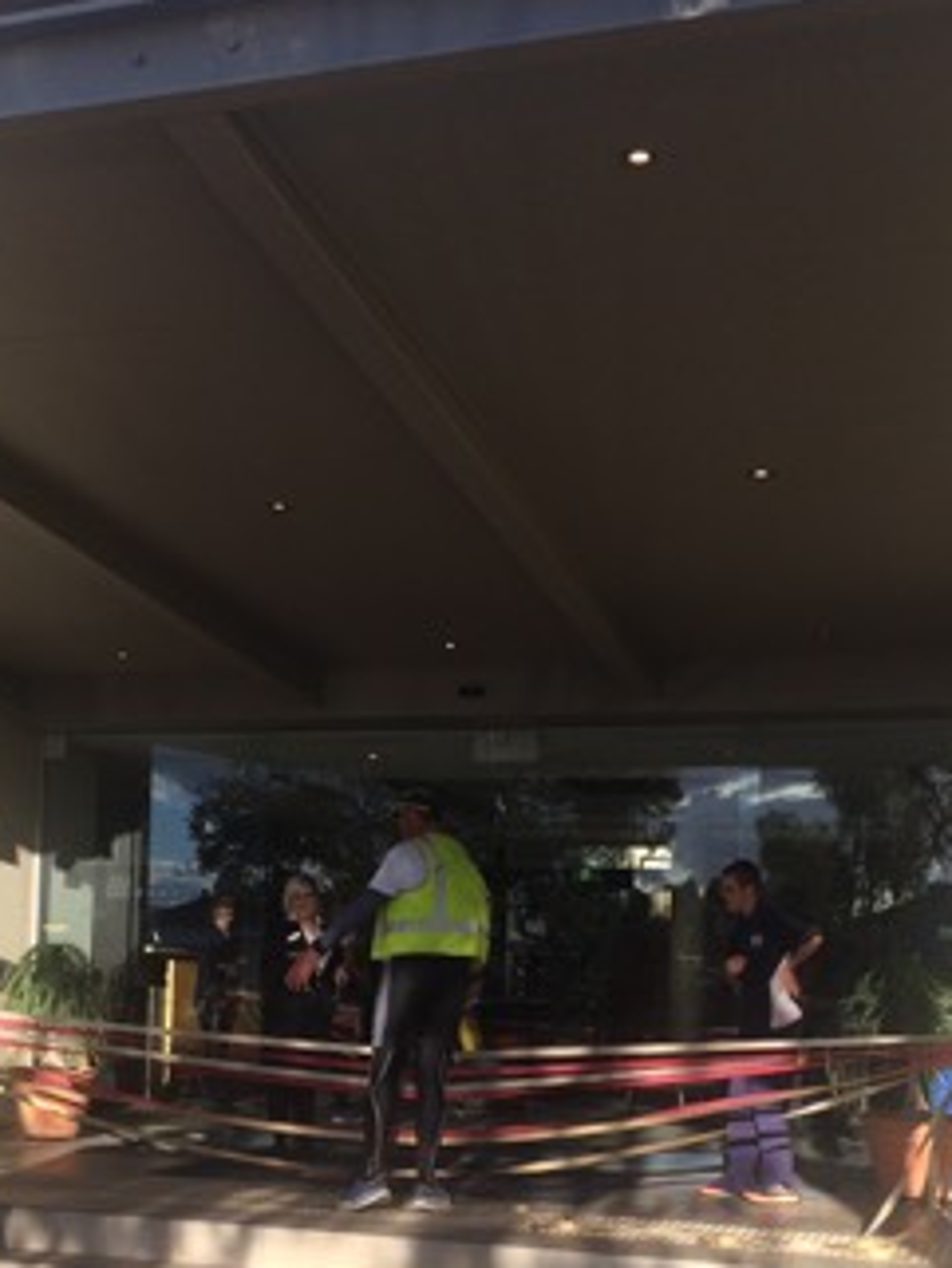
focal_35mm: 47
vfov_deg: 39.4
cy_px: 948
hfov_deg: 30.8
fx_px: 1722
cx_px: 403
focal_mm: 4.15
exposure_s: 1/641
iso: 32
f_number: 2.2
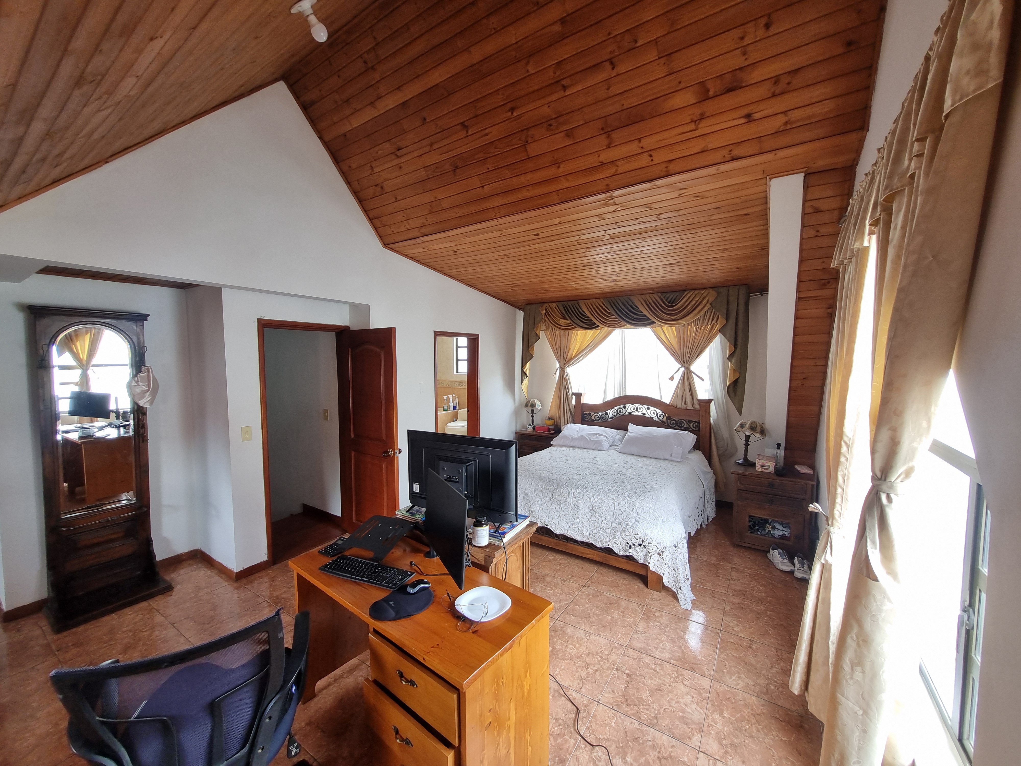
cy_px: 383
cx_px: 510
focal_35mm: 13
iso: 64
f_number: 2.2
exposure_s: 1/60
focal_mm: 1.74
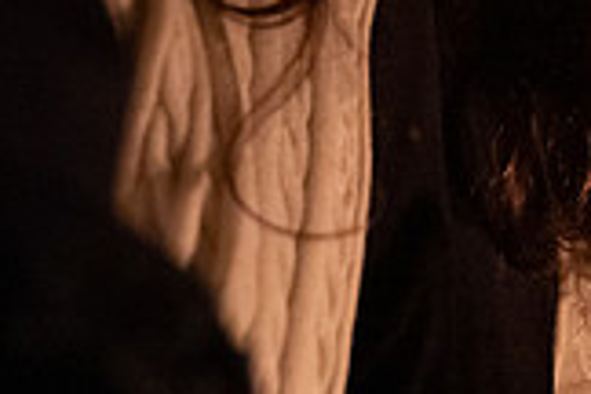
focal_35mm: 100
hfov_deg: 19.5
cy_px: -290
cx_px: 668
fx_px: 1642
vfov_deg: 12.6
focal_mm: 28
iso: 12800
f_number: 3.5
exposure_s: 1/100
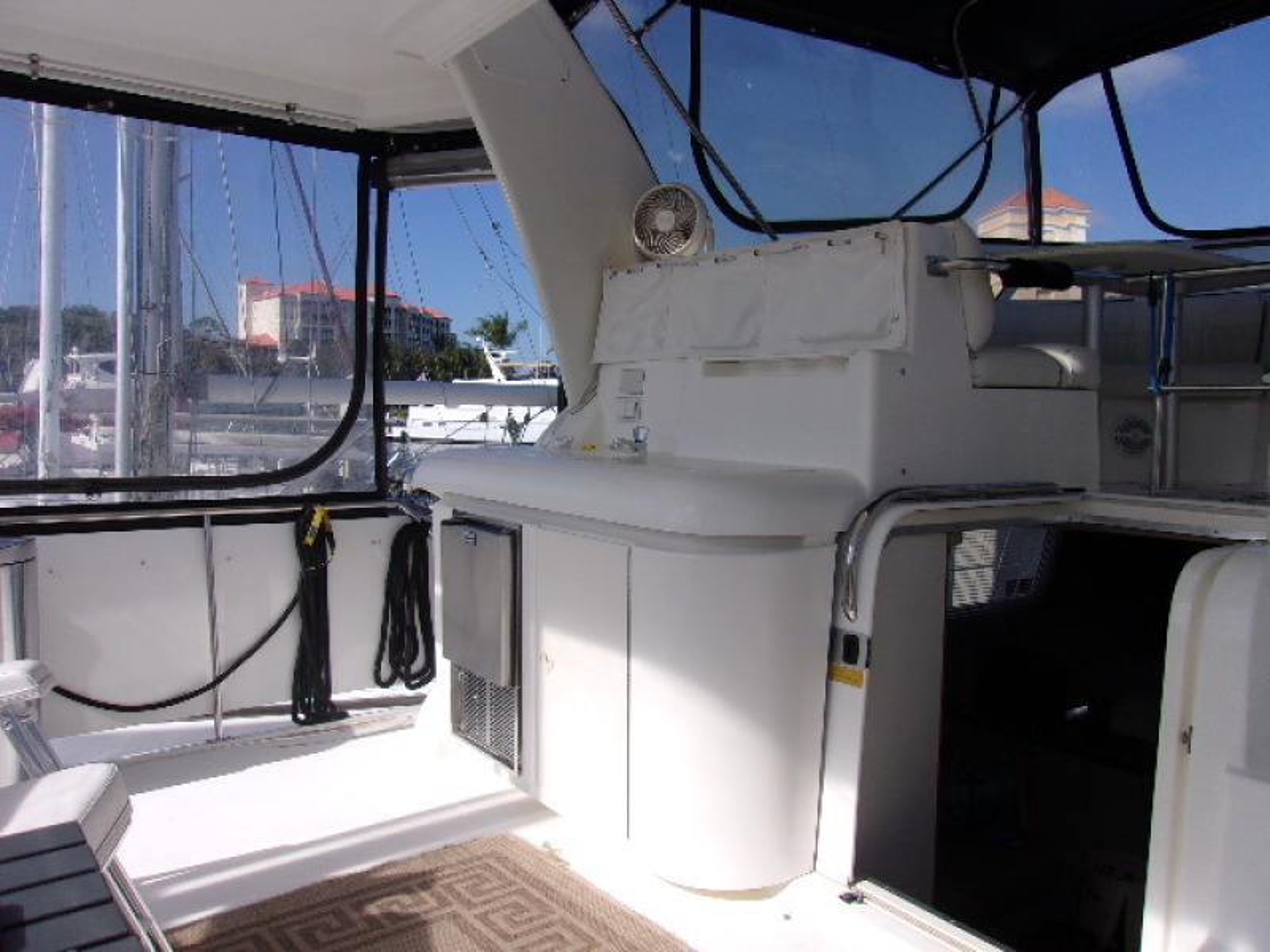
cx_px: 635
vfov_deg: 51.4
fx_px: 991
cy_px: 476
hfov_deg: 65.3
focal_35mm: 27
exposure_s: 1/170
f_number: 10.4
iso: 80
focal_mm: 4.9
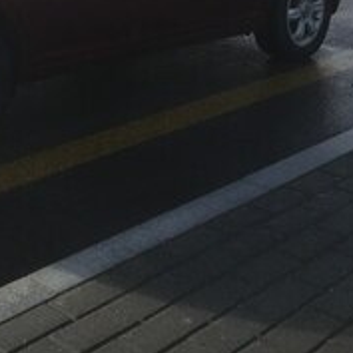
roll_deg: +0.1
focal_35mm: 72
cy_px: -62
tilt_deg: -4.5
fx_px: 831
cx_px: 2
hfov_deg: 23.0
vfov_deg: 22.3
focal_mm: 4.15
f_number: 2.2
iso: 25
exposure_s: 1/2137
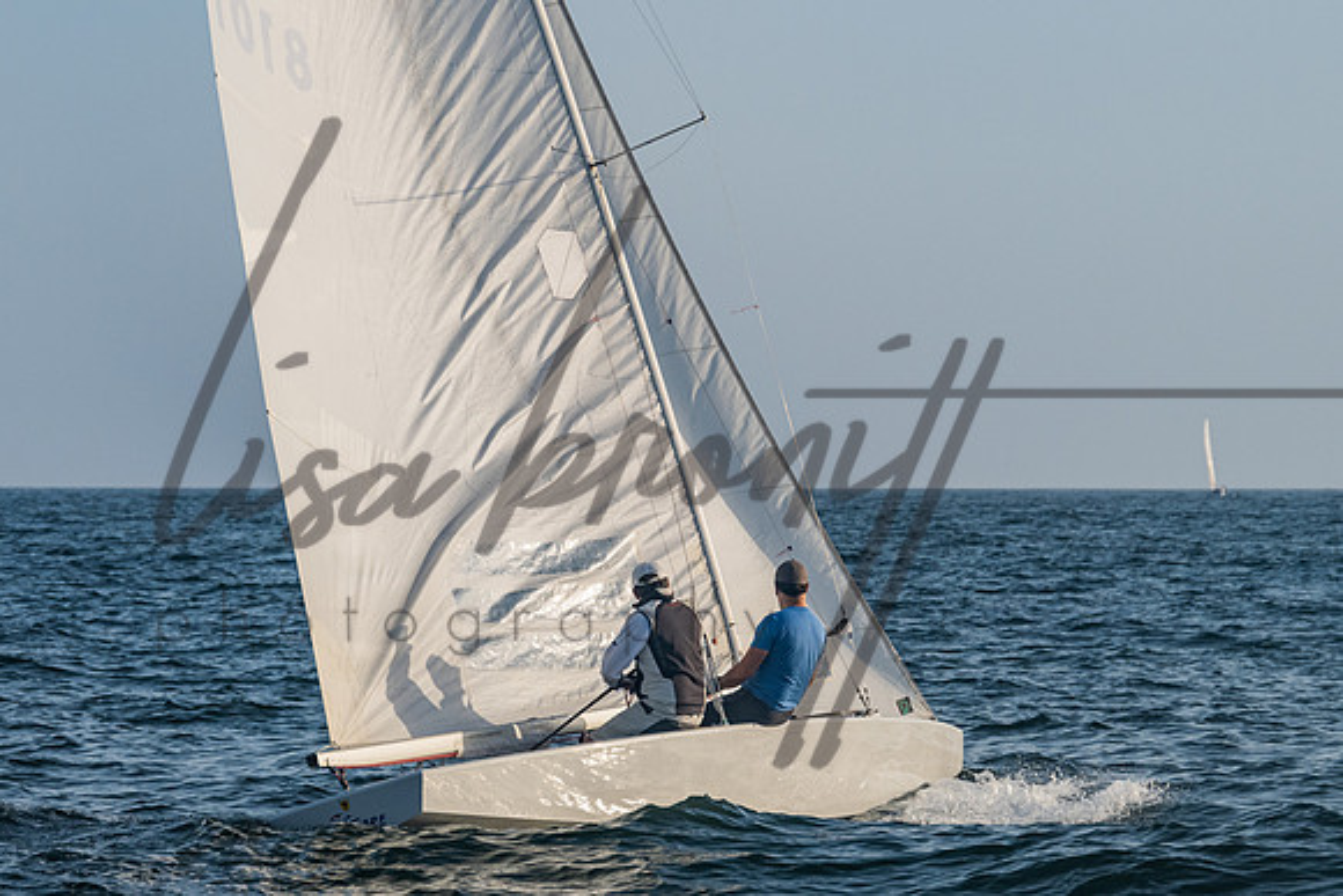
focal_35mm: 183
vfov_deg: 7.5
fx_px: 6827
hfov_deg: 11.2
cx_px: 671
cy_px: 415
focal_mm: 120
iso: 400
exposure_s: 1/1600
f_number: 6.3
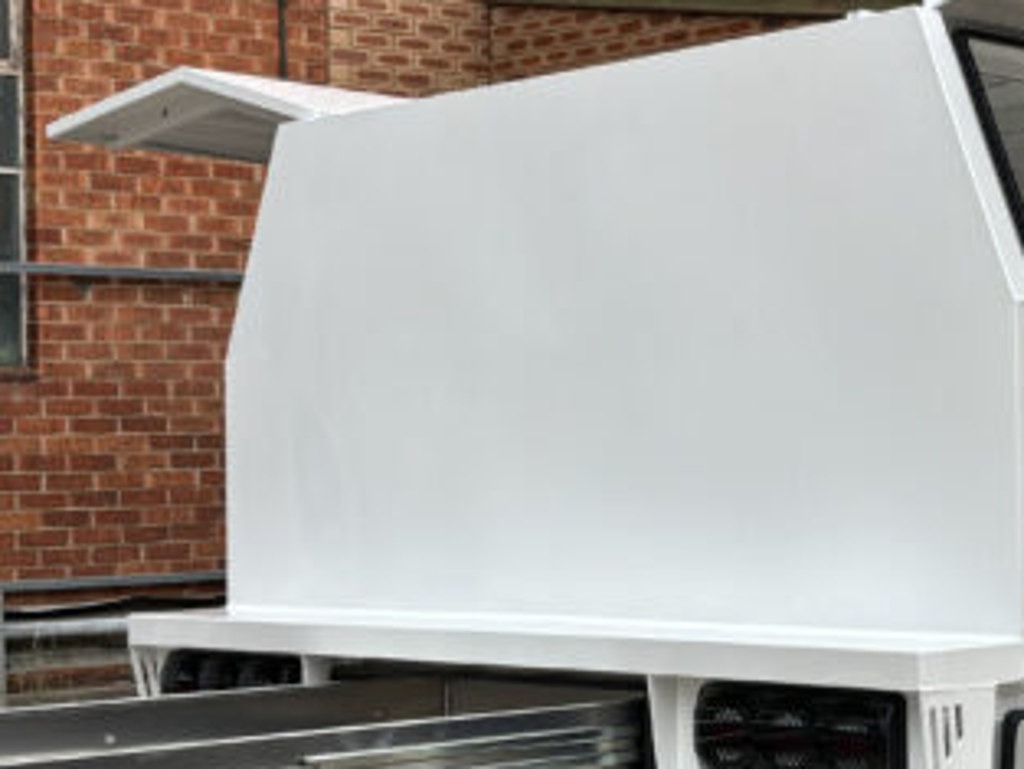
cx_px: 785
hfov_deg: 22.8
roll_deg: +2.2
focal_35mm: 85
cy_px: 491
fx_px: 2515
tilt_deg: -2.6
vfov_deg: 17.3
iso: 50
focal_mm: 5.96
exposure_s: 1/597
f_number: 1.6
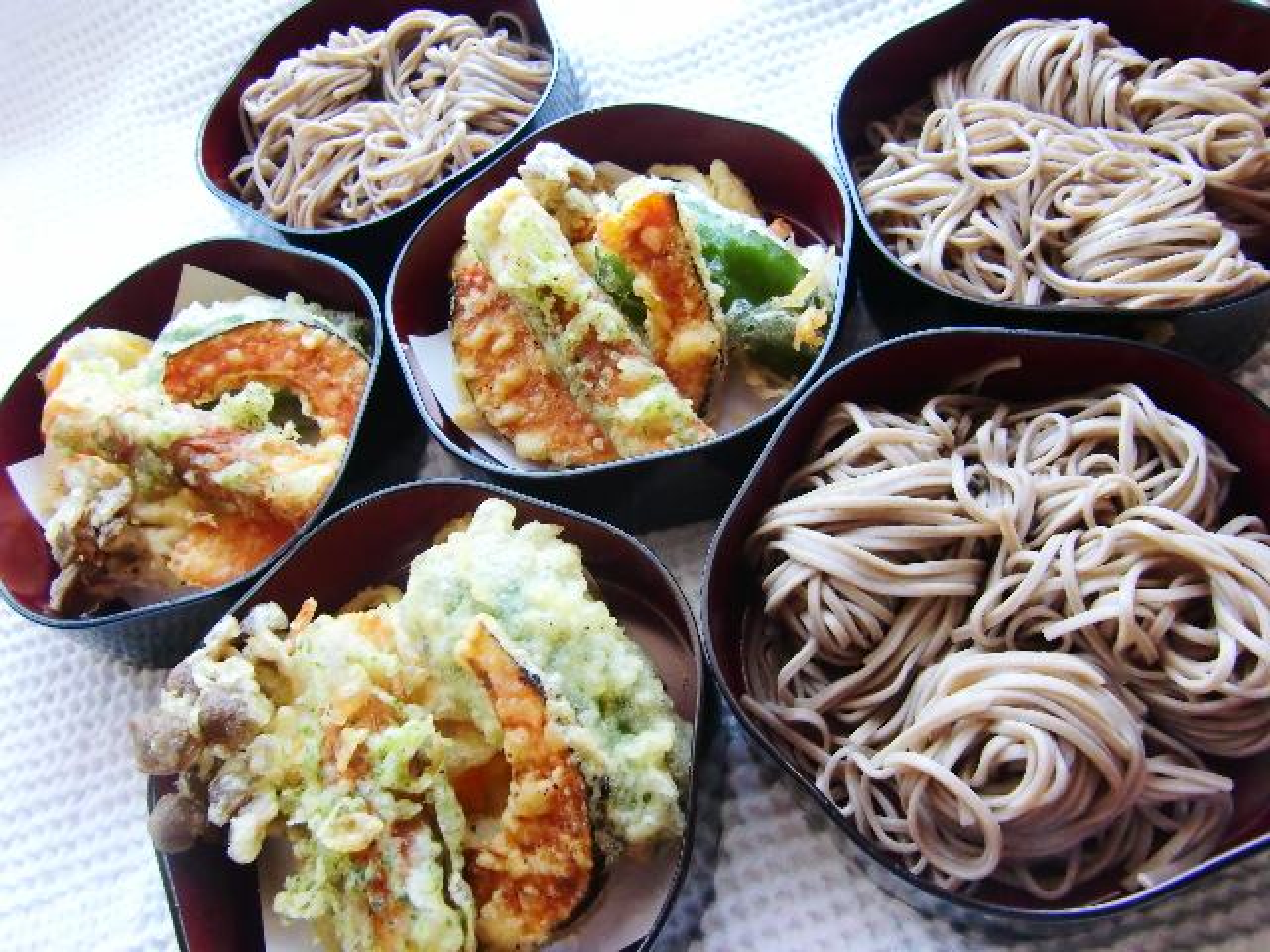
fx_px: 1027
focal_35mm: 28
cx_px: 635
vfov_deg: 49.7
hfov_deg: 63.4
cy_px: 476
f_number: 2.6
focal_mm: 4.9
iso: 400
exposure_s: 1/100
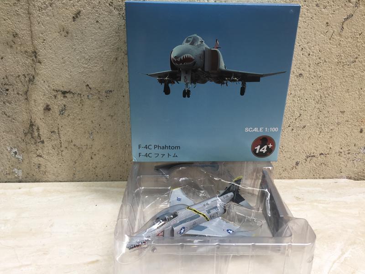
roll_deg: -2.8
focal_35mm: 29
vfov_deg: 48.2
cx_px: 182
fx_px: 306
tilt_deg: -22.0
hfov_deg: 61.7
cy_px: 137
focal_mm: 4.15
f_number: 2.2
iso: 32
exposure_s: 1/130
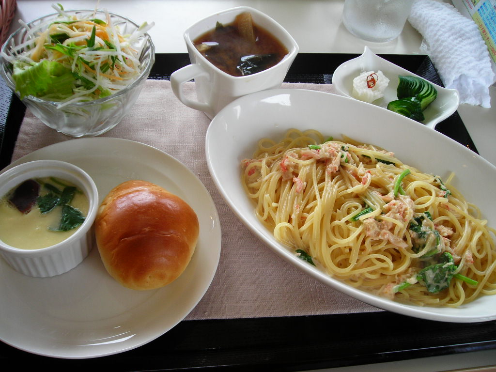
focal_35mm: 38
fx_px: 544
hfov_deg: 49.0
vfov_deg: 37.7
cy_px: 186
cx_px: 248
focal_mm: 6.3
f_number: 3.2
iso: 50
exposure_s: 1/57.8
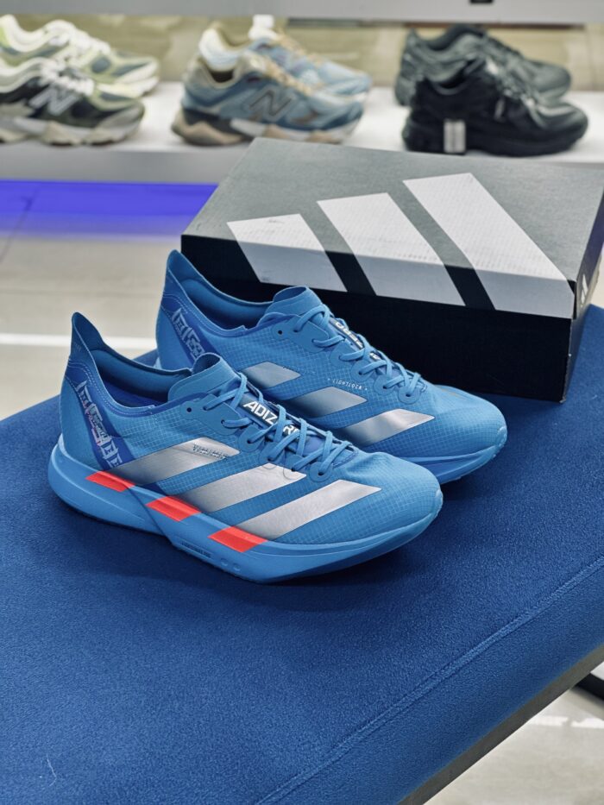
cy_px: 402
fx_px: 1791
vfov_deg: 25.3
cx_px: 302
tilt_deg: -28.1
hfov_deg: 19.1
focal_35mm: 77
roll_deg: +0.2
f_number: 2.8
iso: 125
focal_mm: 9
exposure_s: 1/50
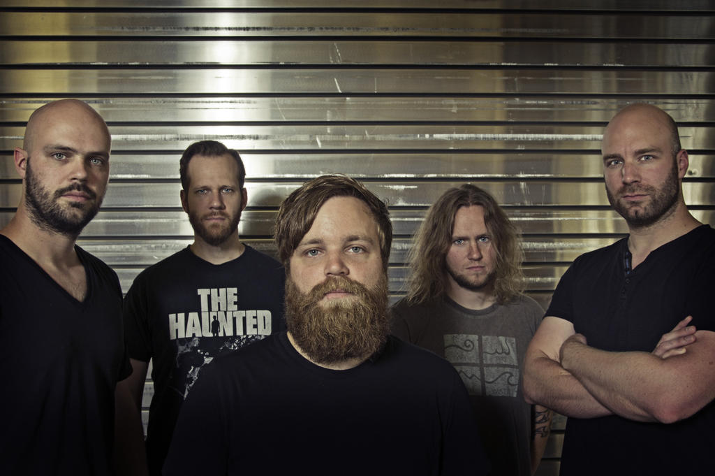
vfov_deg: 36.8
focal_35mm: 36
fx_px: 714
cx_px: 358
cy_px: 238
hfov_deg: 53.2
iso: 200
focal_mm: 24
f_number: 8
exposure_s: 1/30
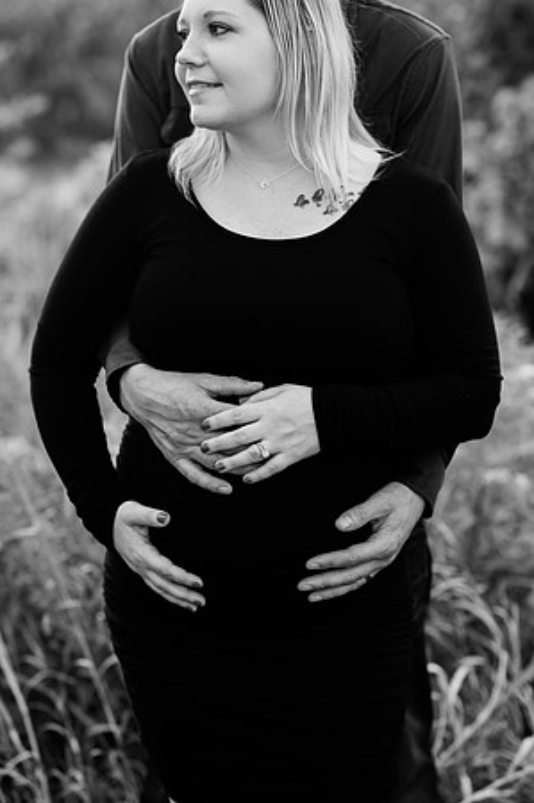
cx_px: 267
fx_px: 1895
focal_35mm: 85
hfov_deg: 16.0
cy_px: 402
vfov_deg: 23.9
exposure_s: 1/640
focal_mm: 85
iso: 200
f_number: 2.8
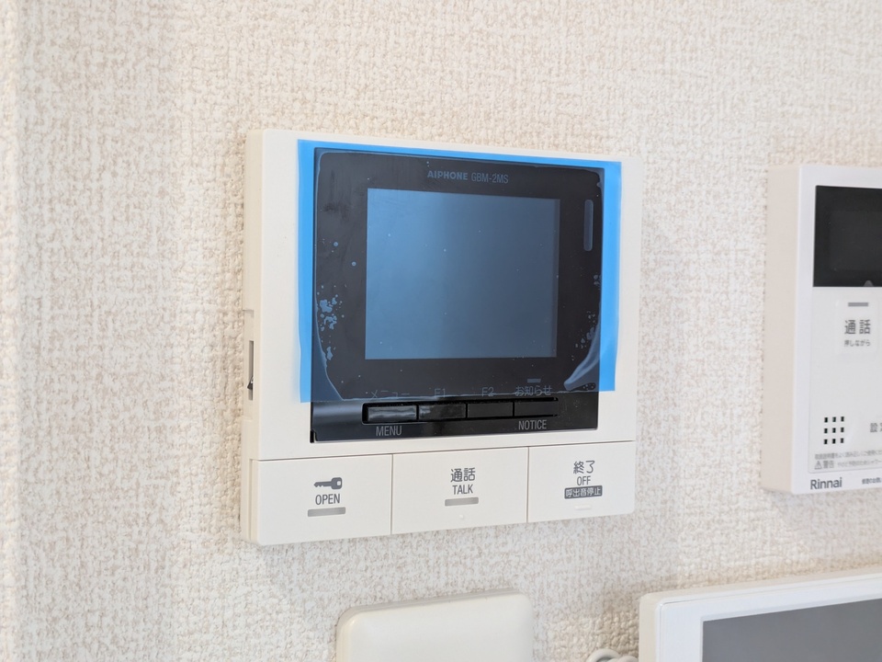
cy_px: 331
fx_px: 1299
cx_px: 441
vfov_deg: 28.6
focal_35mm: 51
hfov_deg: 37.5
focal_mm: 5.43
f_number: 1.89
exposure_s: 1/60
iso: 127
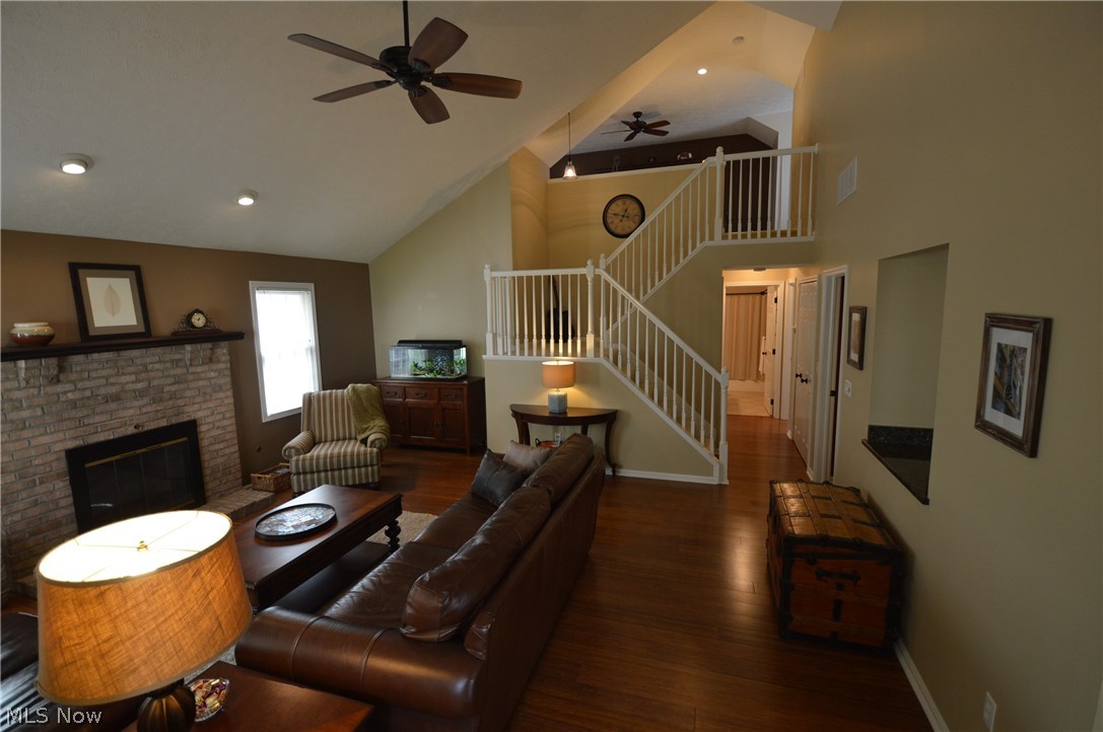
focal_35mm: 15
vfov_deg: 77.2
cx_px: 552
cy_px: 366
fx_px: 459
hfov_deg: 100.5
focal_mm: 10
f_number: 4
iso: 400
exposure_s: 1/60
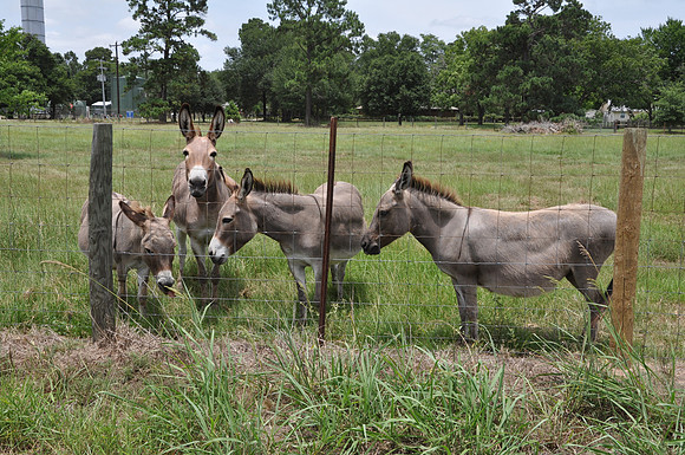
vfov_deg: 34.1
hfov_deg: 49.6
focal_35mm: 39
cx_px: 342
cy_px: 228
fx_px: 741
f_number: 11
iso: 200
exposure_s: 1/125
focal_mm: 26
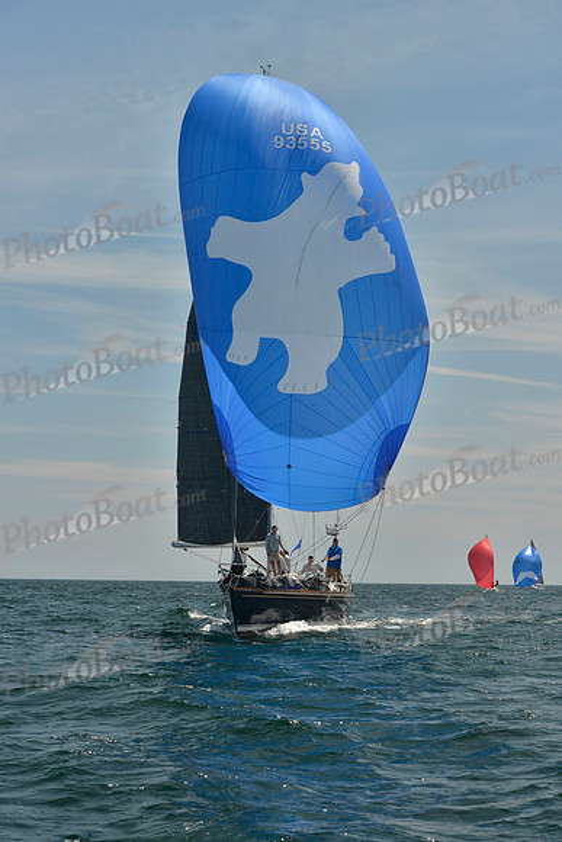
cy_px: 421
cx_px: 281
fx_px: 1638
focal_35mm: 70
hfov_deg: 19.5
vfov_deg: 28.8
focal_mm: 70
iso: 400
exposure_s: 1/800
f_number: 8
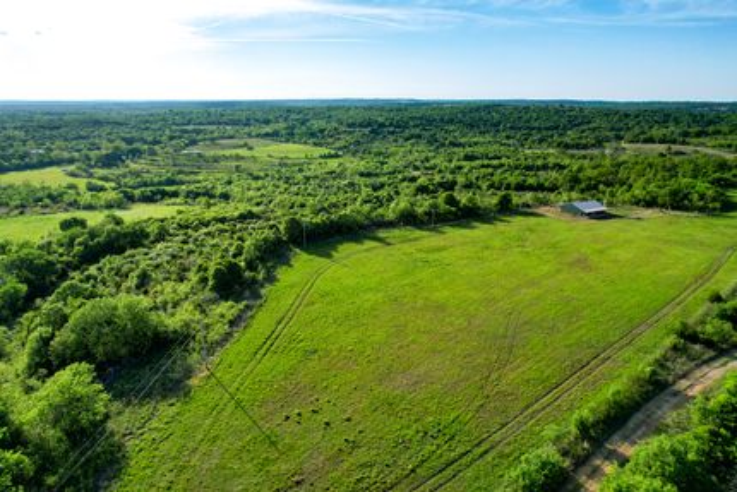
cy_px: 246
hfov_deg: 78.6
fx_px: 451
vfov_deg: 57.3
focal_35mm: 22
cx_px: 368
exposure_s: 1/2000
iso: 110
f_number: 2.8
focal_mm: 8.38
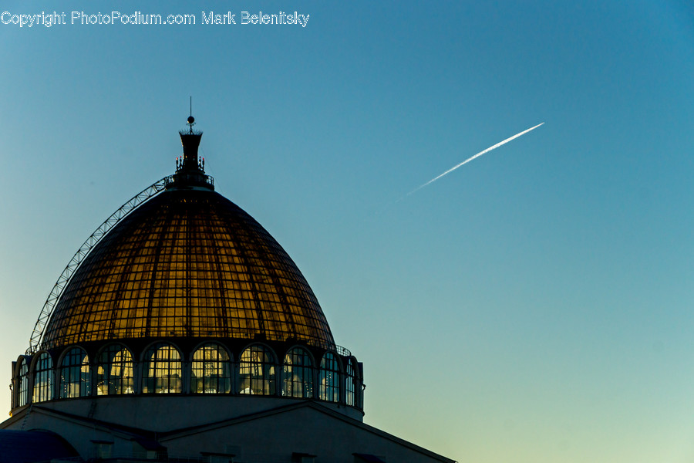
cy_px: 232
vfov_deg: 13.0
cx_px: 347
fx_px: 2024
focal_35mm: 105
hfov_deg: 19.5
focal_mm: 70
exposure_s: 1/1250
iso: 200
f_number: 10
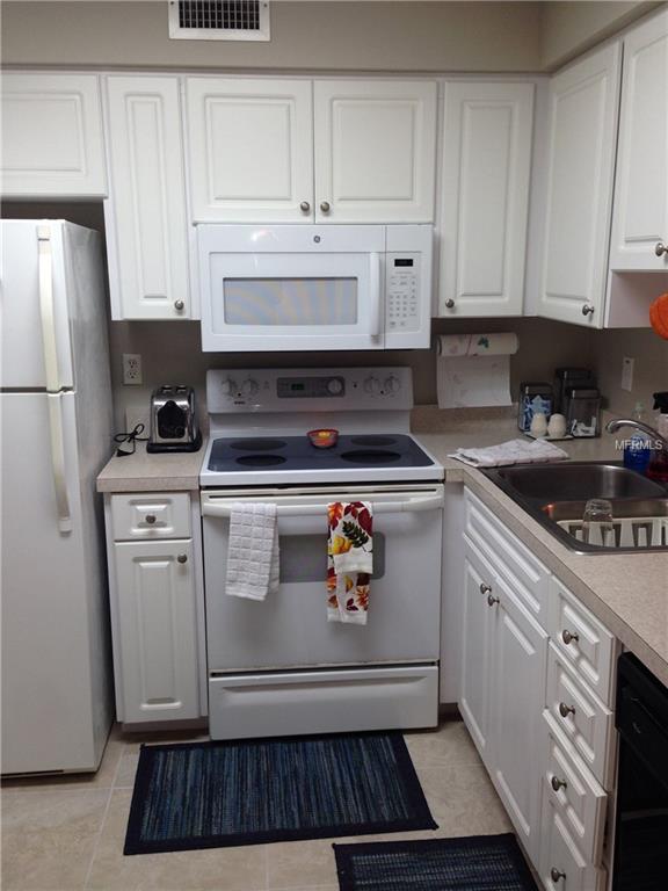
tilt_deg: -12.1
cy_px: 446
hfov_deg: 42.9
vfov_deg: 55.4
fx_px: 849
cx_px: 334
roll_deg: -0.1
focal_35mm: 33
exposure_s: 1/40
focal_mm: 4.12
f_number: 2.4
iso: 50
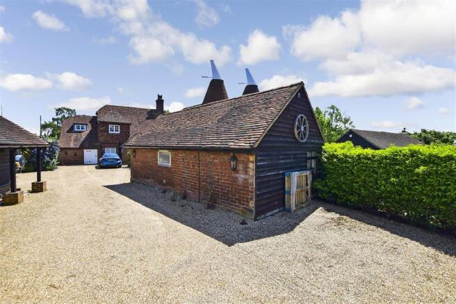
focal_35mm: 15
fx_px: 190
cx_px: 228
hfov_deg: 100.4
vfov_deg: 77.3
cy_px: 152
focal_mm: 10
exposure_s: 1/640
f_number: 7.1
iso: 400
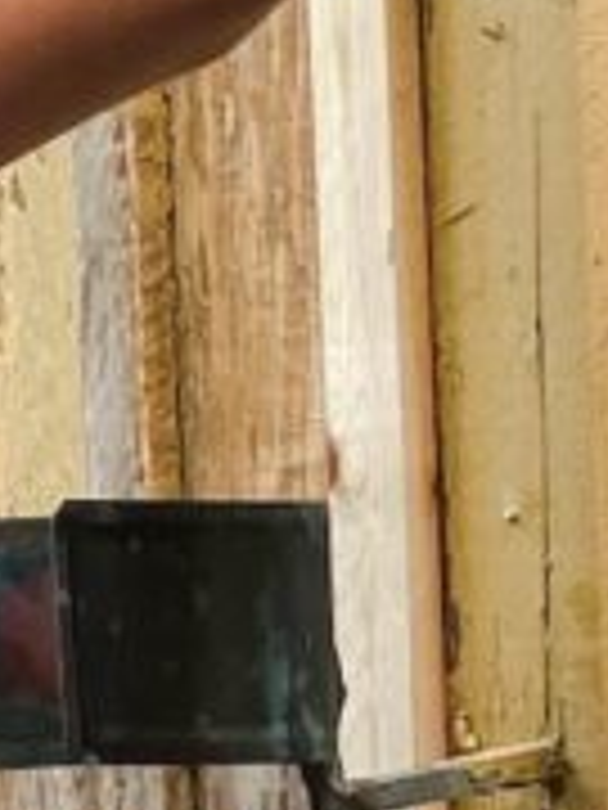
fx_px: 6932
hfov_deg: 5.0
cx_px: -180
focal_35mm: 296
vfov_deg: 6.7
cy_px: 86
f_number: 2
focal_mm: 6
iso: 50
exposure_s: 1/122
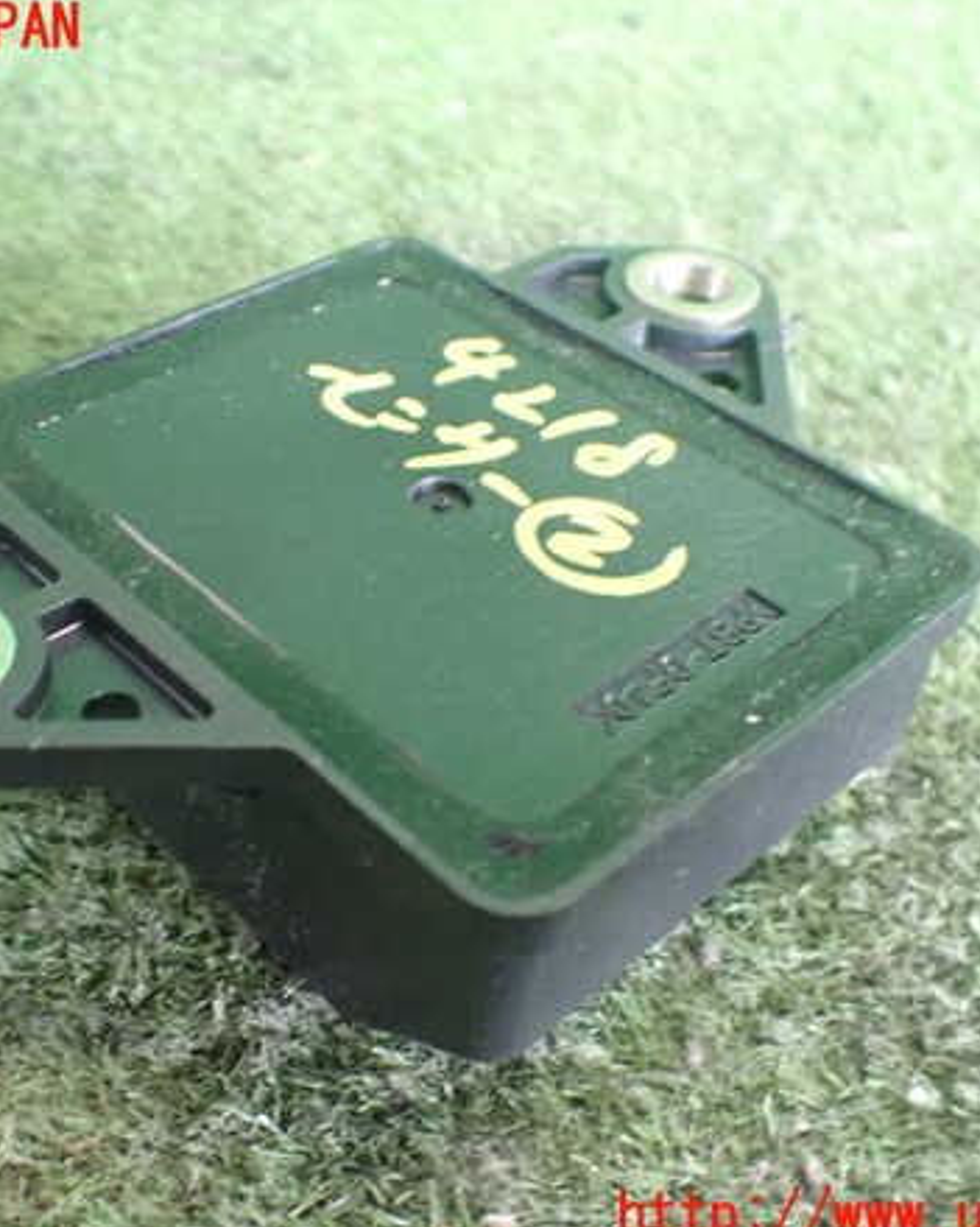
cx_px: 410
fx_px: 1451
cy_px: 623
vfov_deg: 45.8
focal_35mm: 40
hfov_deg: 37.2
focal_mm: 5.4
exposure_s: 1/40
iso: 800
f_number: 2.3
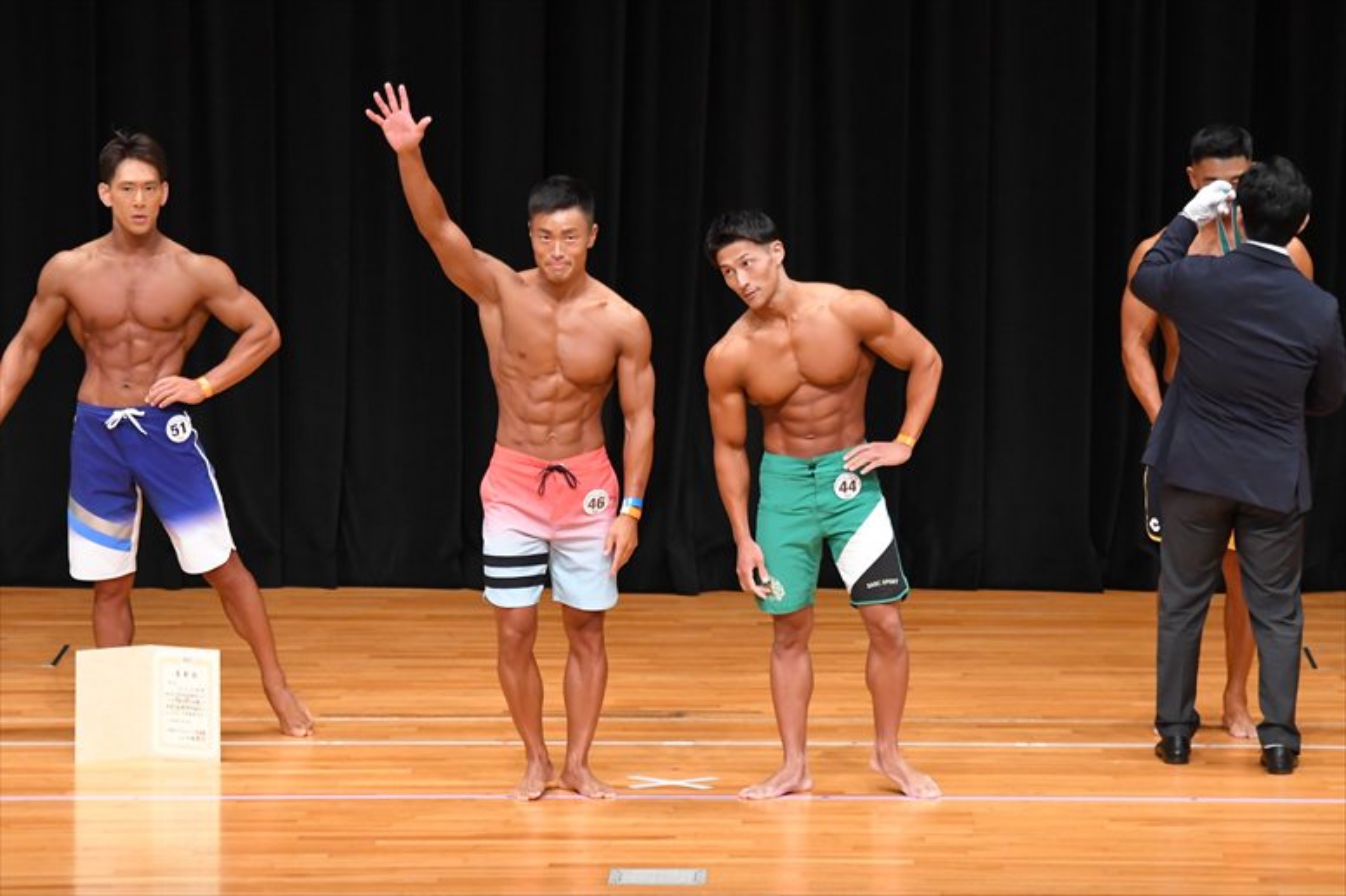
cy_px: 448
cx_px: 673
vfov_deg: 6.1
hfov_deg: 9.2
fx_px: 8409
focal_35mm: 225
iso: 4000
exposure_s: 1/400
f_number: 5.6
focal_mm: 150
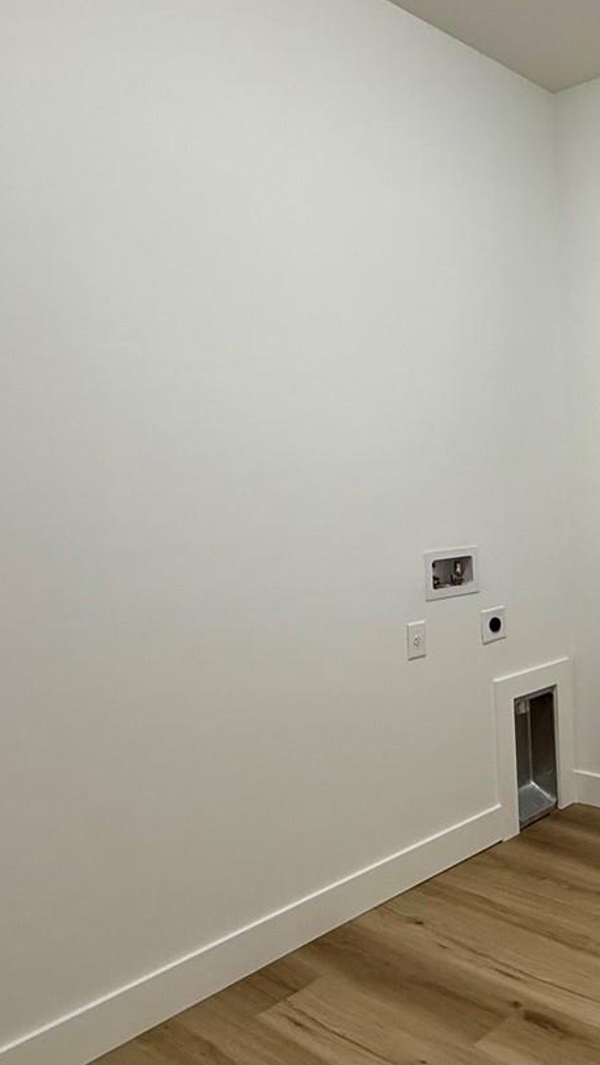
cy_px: 508
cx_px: 645
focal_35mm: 30
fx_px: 848
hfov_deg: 34.2
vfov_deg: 64.3
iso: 160
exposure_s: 1/120
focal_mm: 2.22
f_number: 2.2
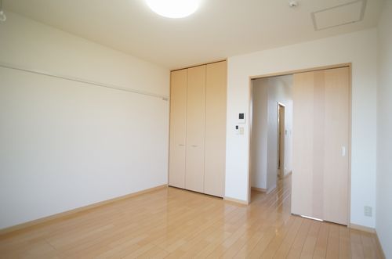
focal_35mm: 24
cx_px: 196
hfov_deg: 73.9
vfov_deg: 52.9
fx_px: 261
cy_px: 130
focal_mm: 16
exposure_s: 1/320
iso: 800
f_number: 3.2
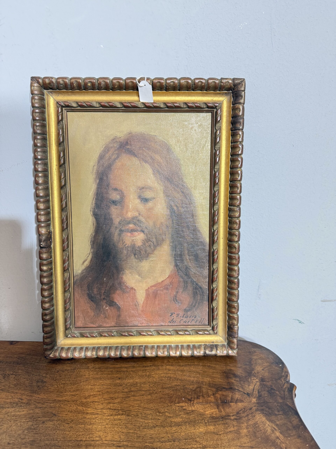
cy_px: 224
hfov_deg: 56.8
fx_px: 311
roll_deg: +0.3
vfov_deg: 71.6
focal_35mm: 24
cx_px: 168
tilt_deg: -14.9
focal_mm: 6.76
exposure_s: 1/50
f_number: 1.78
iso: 200
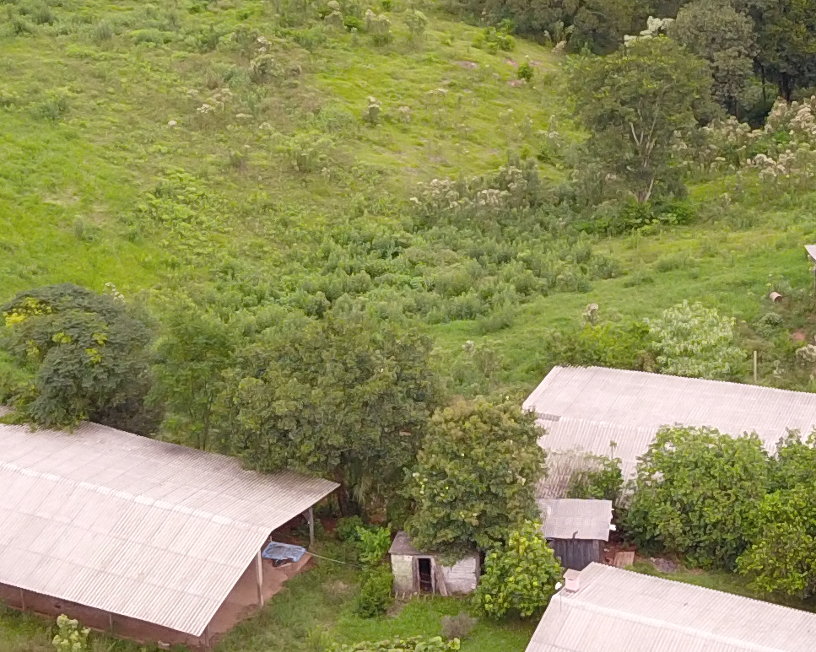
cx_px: 614
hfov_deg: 18.2
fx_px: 2535
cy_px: 73
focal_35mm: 105
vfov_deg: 14.5
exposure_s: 1/332
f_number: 2.2
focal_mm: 4.7
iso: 100
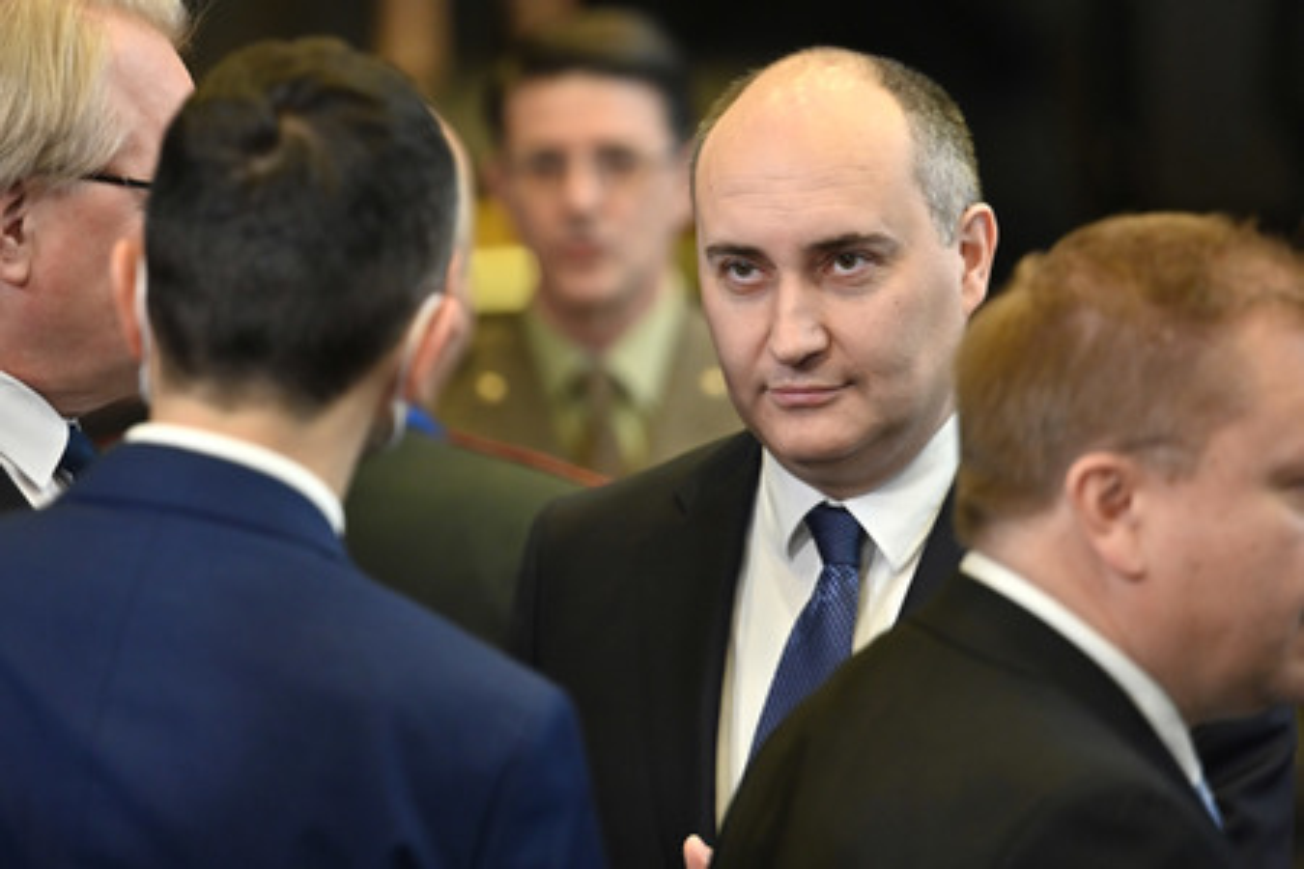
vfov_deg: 6.9
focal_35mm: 200
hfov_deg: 10.3
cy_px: 434
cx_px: 652
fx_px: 7244
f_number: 2.8
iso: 1600
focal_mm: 200
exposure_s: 1/400
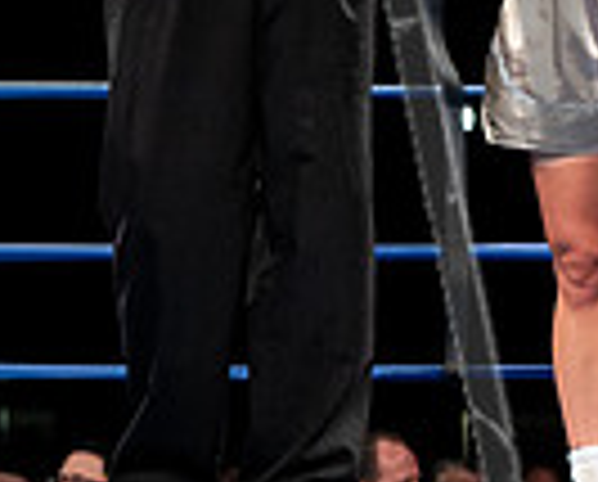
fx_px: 2607
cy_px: -115
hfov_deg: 13.1
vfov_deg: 10.4
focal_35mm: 147
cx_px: 369
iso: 3200
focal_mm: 36
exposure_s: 1/800
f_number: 4
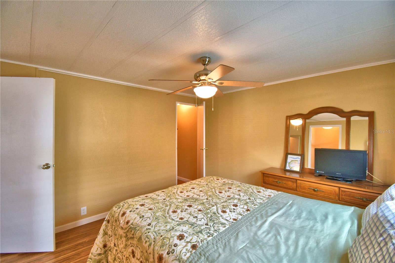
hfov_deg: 100.4
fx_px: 165
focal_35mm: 15
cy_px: 132
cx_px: 198
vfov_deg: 77.3
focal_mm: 10
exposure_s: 1/30
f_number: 4.5
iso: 400
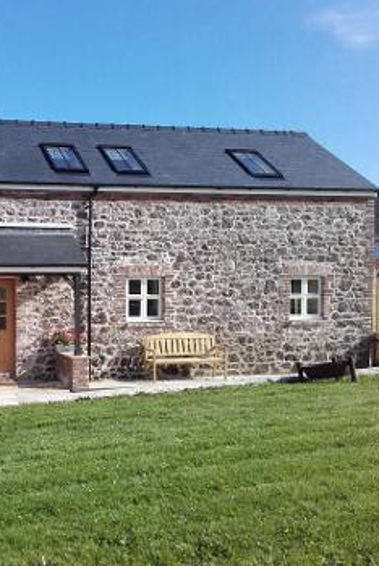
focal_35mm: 46
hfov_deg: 27.9
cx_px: 21
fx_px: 725
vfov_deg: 42.7
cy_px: 282
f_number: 2.2
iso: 50
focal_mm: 3.31
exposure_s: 1/1040
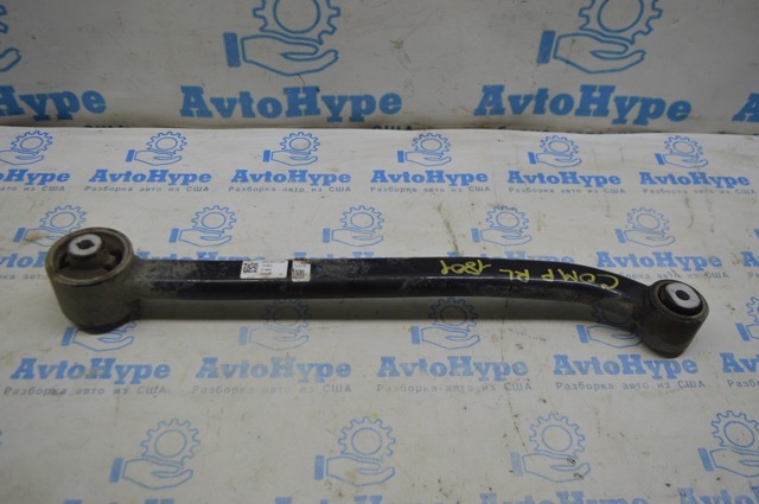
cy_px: 252
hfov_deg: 57.3
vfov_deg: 39.9
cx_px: 380
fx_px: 695
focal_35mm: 33
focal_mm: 22
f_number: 4.5
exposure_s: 1/80
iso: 400
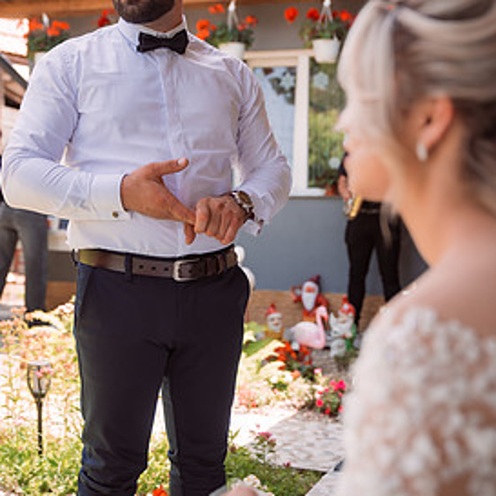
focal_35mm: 56
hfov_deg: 30.5
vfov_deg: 30.5
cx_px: 269
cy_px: 203
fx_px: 908
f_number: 2.8
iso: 125
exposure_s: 1/500
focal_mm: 40
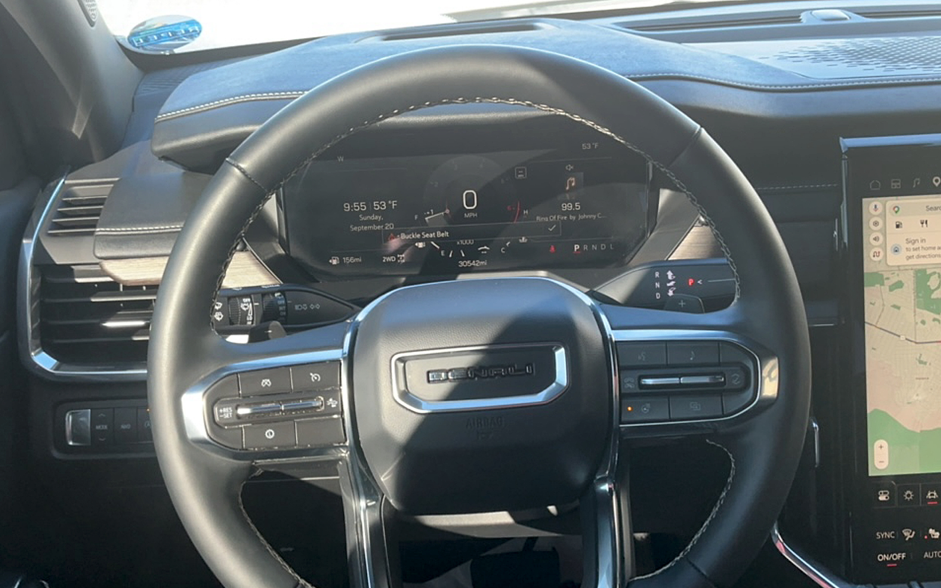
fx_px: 821
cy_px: 314
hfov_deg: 59.6
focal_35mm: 32
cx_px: 469
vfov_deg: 39.4
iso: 32
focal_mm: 3
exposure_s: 1/60
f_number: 1.8
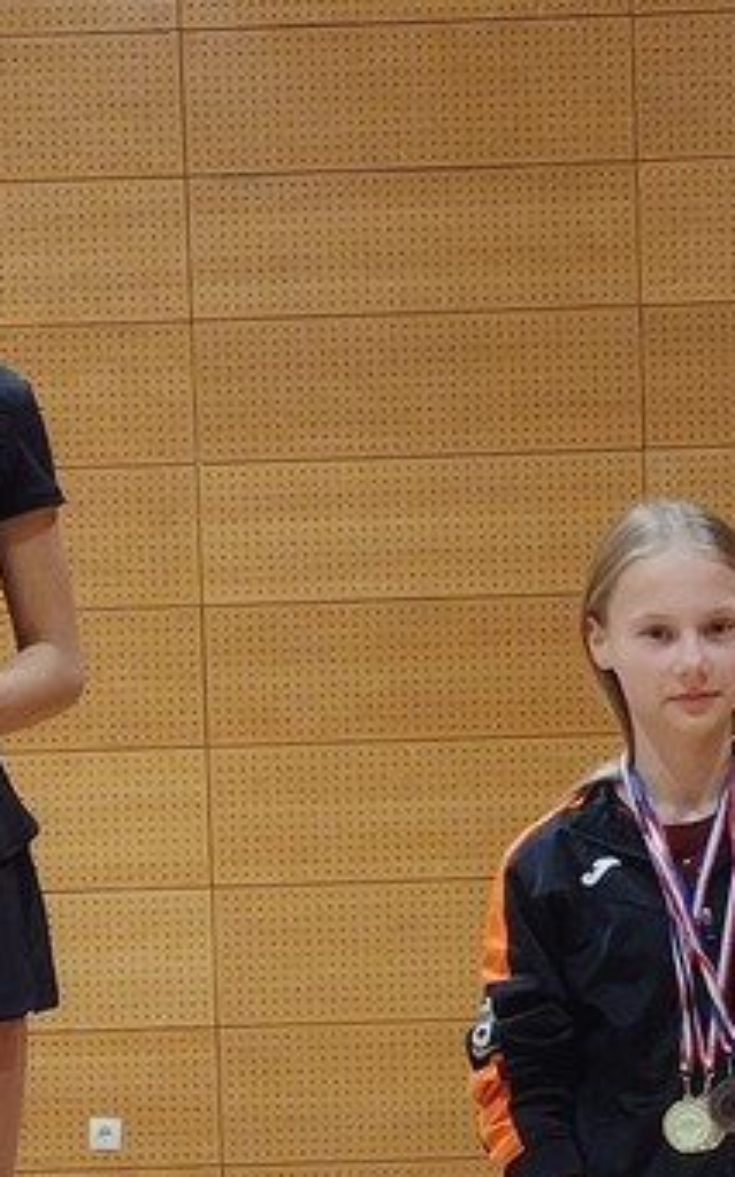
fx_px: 3880
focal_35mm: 121
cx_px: 462
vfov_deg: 17.1
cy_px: 911
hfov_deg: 10.8
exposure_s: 1/50
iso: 163
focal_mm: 4.71
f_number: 1.7
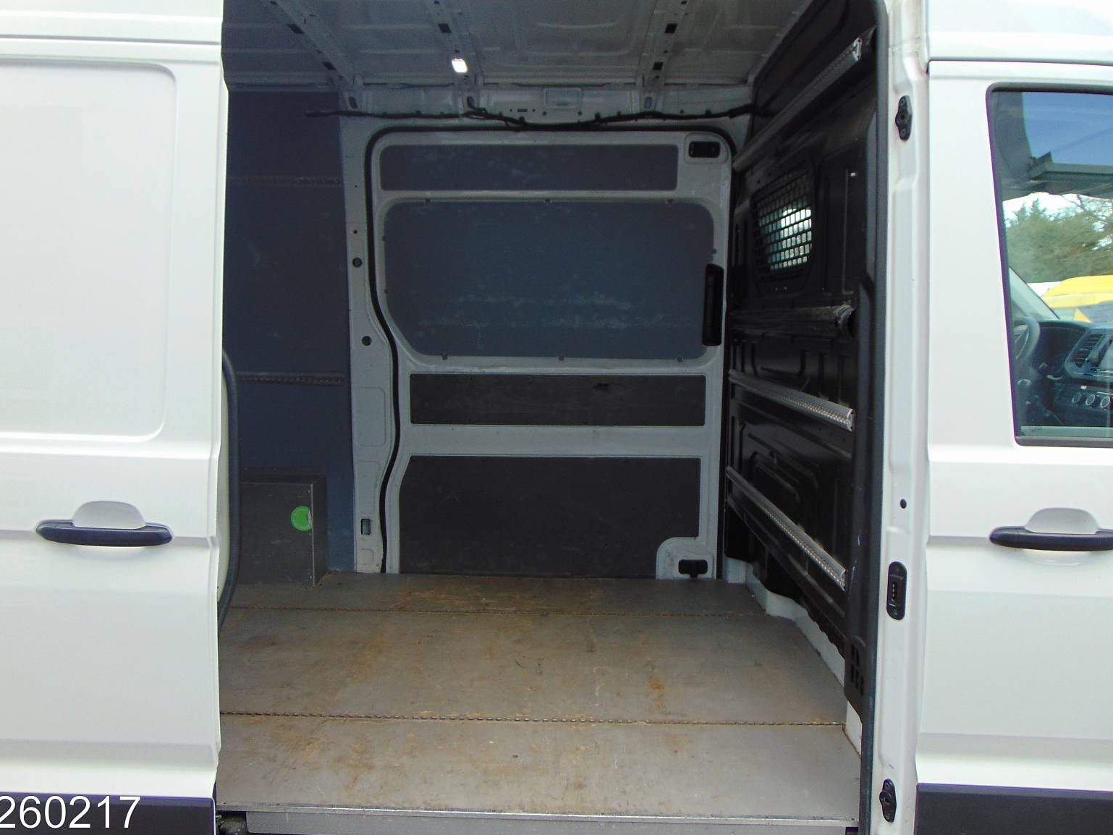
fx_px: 836
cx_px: 545
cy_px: 414
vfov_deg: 53.1
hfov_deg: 67.3
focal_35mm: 26
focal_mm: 4.5
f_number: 3
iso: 80
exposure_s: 1/200
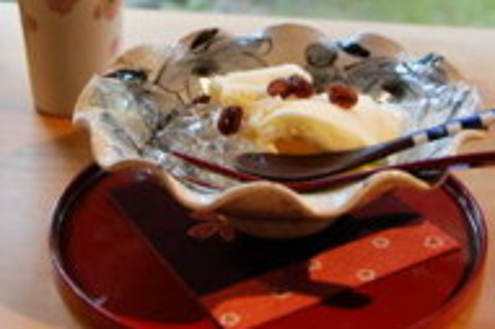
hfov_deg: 30.0
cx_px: 228
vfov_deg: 19.8
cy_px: 25
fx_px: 923
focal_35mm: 67
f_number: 3.5
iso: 400
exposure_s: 1/50
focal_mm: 19
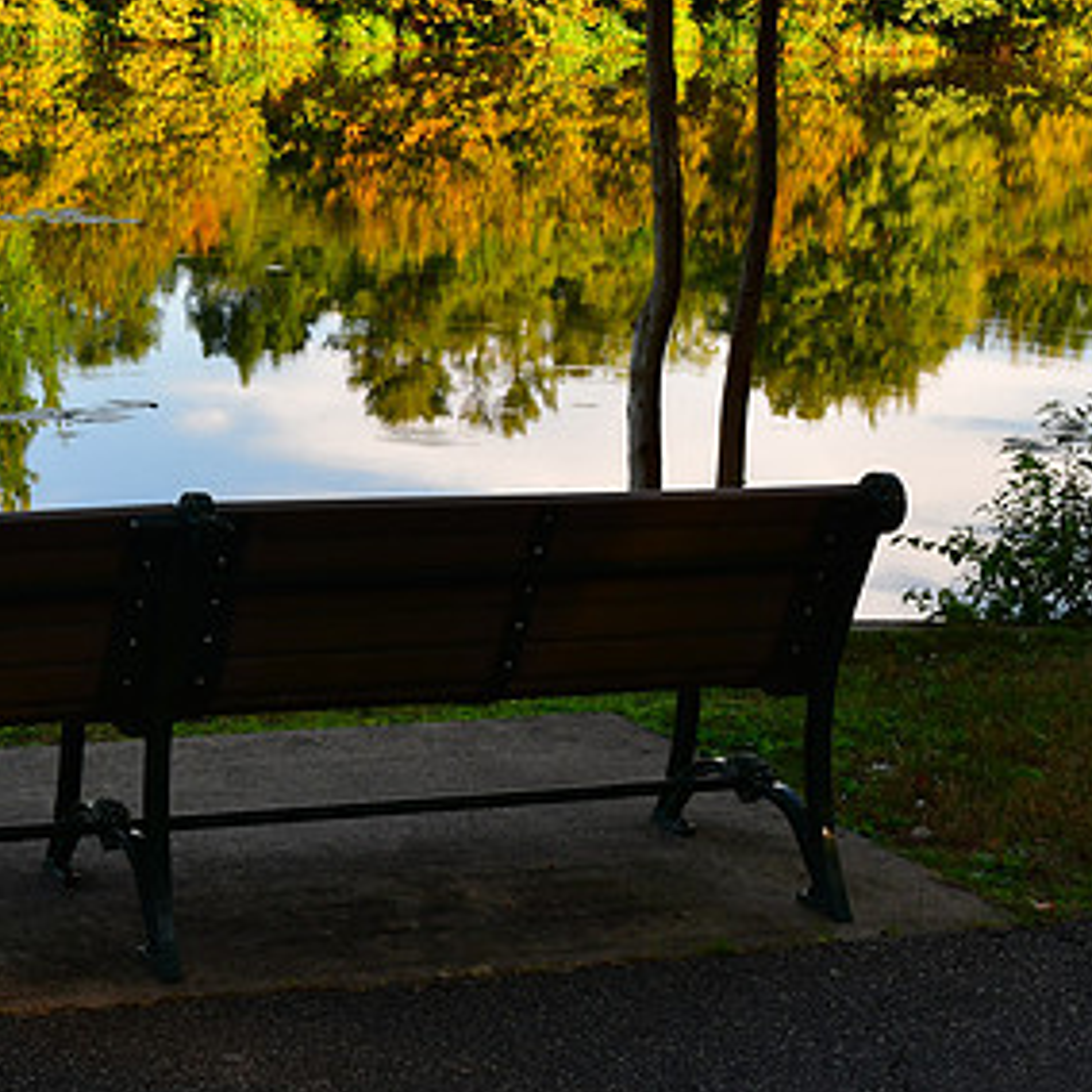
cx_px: 27
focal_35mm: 78
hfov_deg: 21.5
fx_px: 2784
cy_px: 475
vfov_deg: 22.2
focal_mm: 30
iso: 220
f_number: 11
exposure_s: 1/50
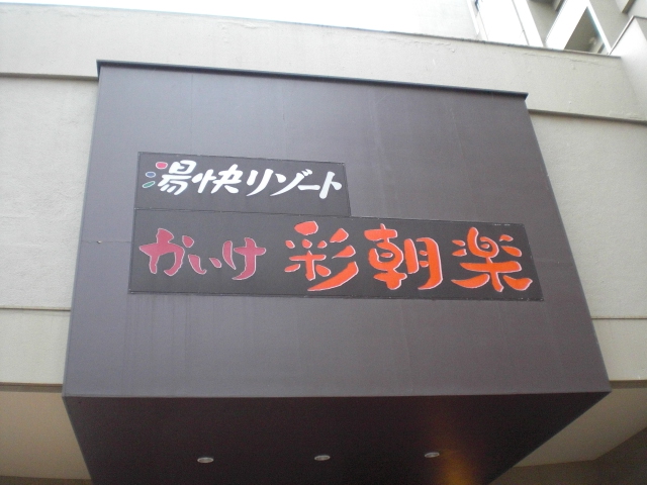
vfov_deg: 37.7
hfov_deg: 49.0
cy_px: 242
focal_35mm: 38
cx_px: 324
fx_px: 710
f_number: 3.1
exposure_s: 1/125
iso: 400
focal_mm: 6.3
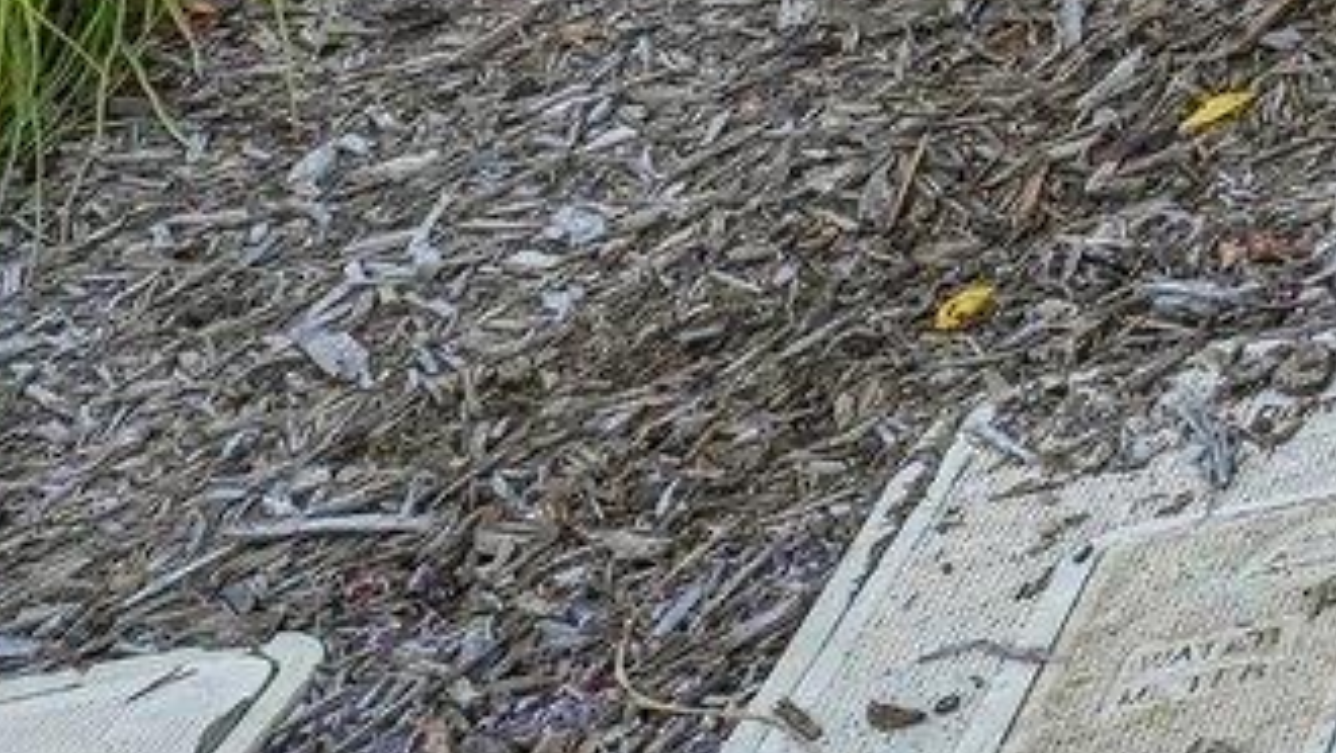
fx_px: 3225
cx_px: 3696
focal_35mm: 91
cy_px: -1832
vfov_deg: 9.1
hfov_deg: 12.7
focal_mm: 14
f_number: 8
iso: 640
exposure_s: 1/400
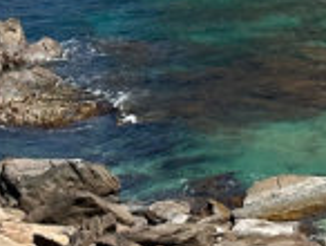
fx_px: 2481
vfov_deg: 5.5
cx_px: 491
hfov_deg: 7.4
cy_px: -304
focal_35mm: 263
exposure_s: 1/4785
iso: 64
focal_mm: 6.9
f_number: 1.8
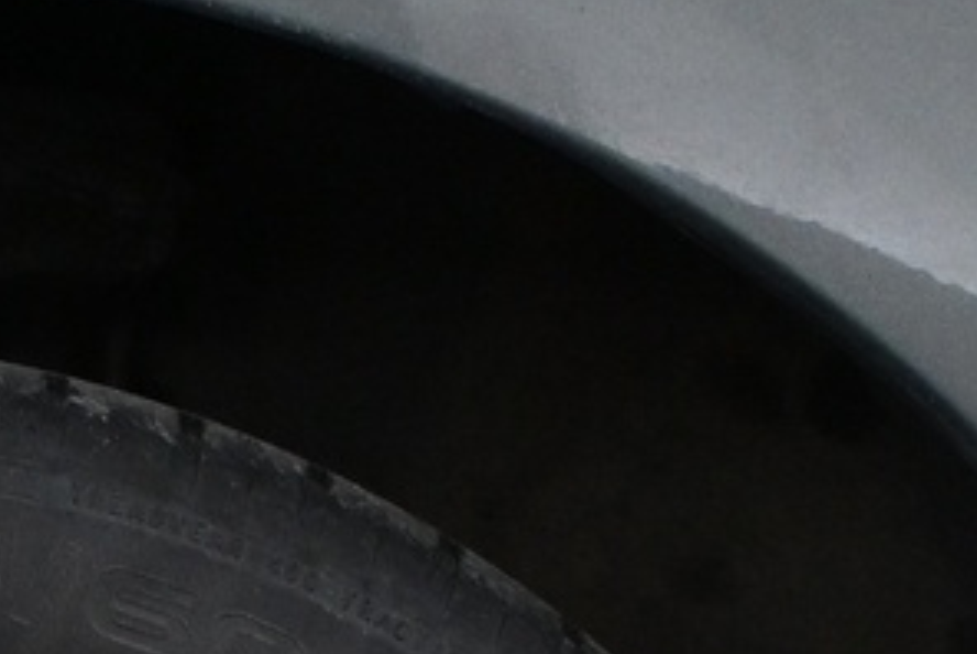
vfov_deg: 5.3
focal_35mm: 250
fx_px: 6794
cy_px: 1685
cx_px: -244
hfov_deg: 8.1
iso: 2200
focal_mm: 30.5
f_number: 4.8
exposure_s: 1/125
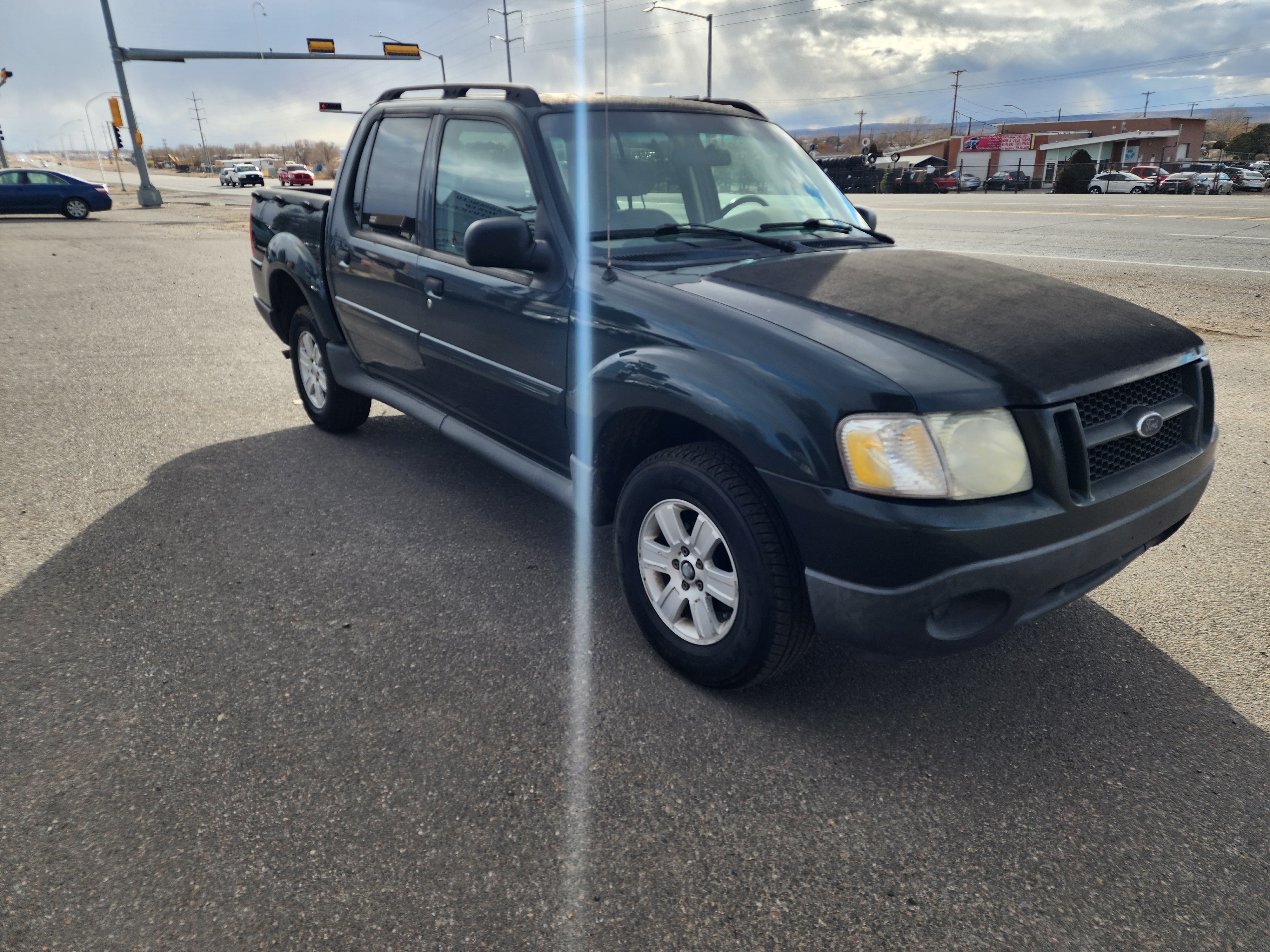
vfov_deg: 58.9
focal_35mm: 23
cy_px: 476
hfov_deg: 73.9
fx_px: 844
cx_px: 635
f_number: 1.8
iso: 12
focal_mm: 6.4
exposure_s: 1/427
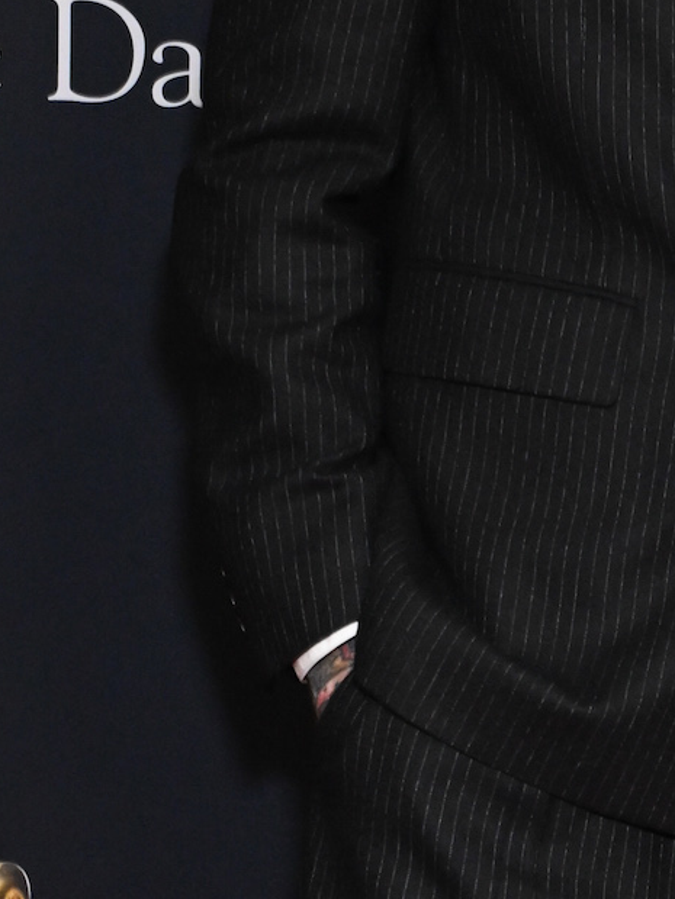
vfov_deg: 11.4
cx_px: 1013
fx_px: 4472
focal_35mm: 172
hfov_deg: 8.4
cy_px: 742
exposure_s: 1/160
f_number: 7.1
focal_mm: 37
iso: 2000
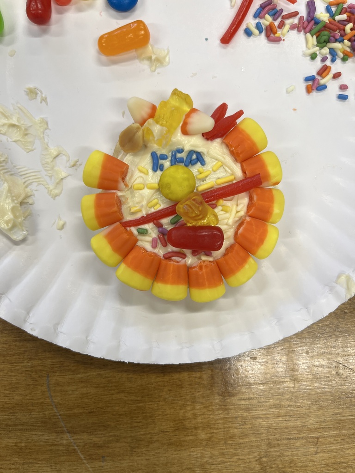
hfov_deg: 53.1
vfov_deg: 67.3
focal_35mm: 26
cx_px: 178
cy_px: 236
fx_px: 356
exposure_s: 1/100
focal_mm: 5.1
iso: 40
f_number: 1.6
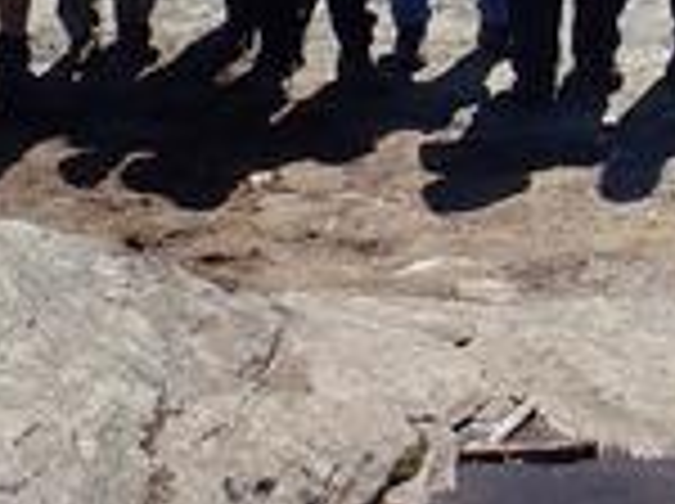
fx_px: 2472
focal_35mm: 127
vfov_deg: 11.0
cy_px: -335
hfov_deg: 15.1
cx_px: 783
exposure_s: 1/640
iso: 100
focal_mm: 6.86
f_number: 3.5
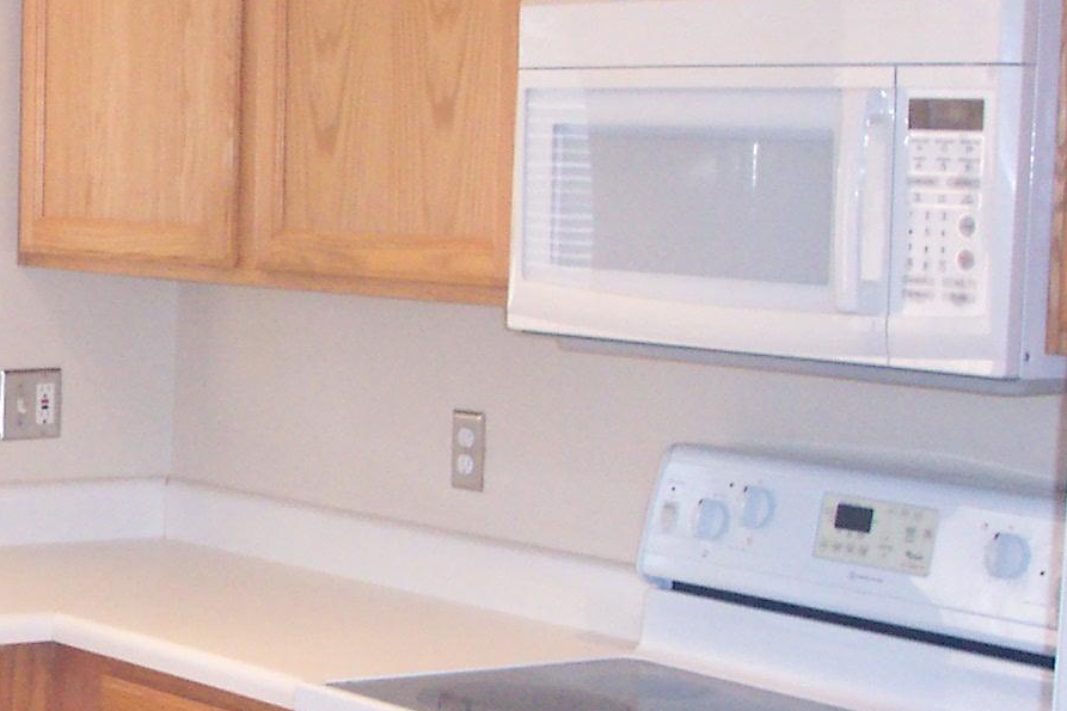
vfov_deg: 14.2
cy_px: 509
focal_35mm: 96
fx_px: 2845
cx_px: -146
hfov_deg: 20.2
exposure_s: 1/45
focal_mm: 7.5
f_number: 2.8
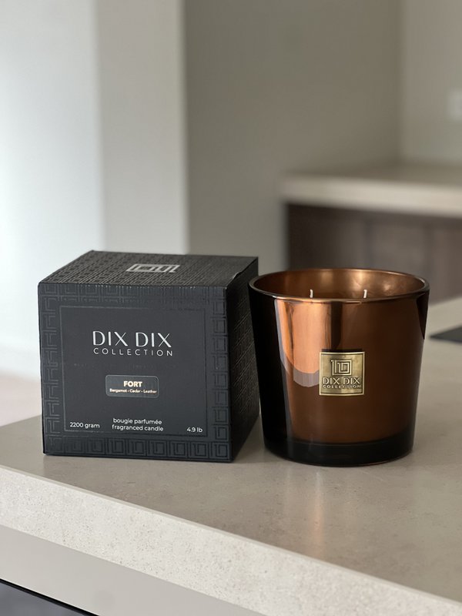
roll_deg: +1.5
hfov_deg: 19.1
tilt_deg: -10.6
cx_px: 231
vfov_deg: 25.3
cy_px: 308
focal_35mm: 77
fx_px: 1370
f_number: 2.8
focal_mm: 9
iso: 320
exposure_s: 1/40
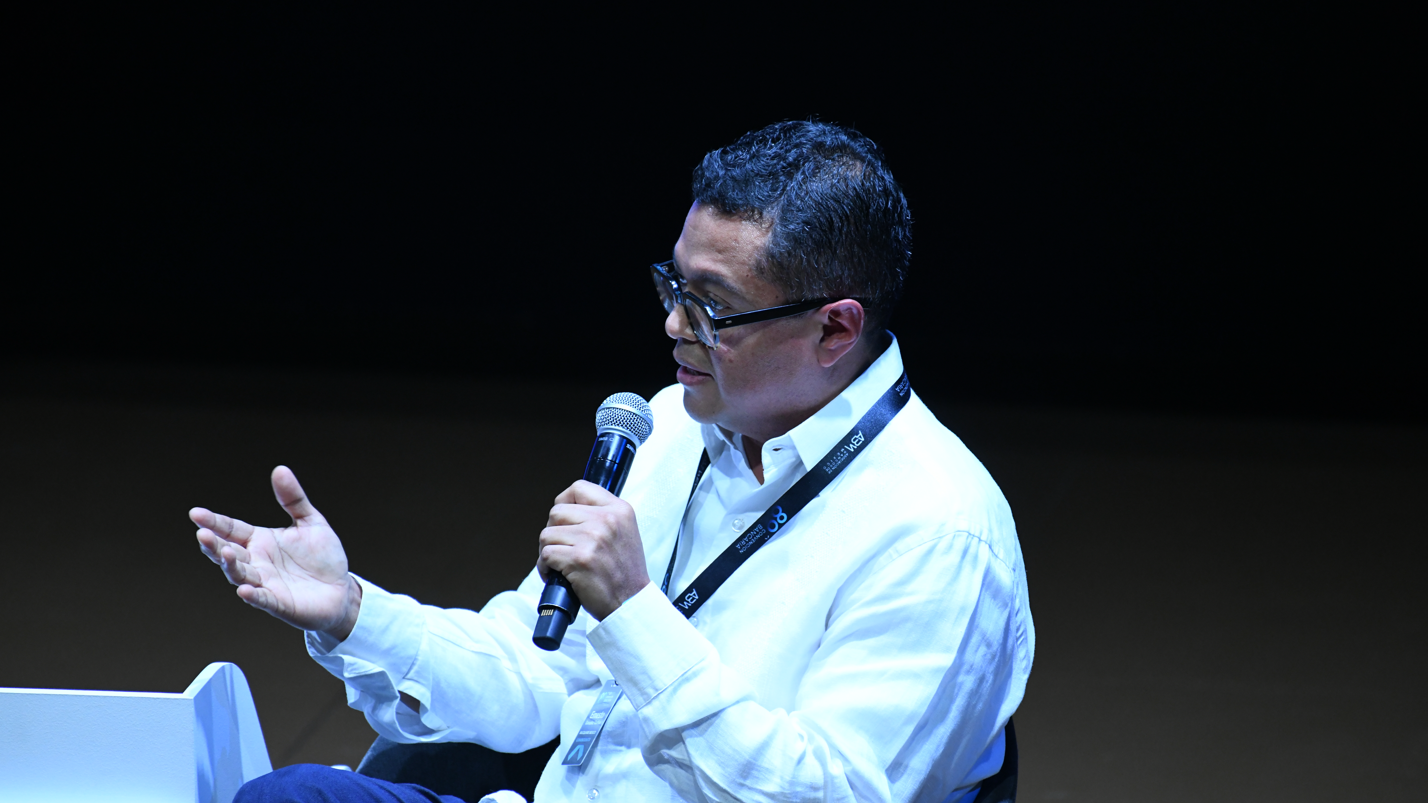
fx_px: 19841
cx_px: 714
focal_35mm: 524
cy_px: 420
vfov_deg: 2.3
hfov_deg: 4.1
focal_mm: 500
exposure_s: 1/125
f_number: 5.6
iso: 3200
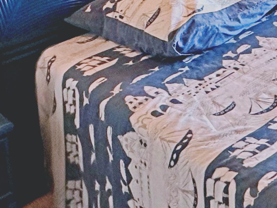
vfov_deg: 17.0
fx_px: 584
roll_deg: +2.0
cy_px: -156
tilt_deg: -6.6
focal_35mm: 73
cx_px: 374
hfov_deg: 23.2
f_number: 2.2
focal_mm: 2.22
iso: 200
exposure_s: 1/100
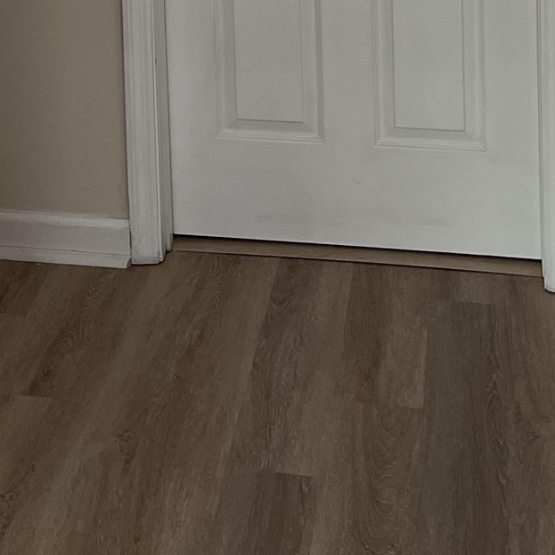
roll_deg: +2.4
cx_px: 83
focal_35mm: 85
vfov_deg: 17.5
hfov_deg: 20.1
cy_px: -362
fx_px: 1542
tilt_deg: -3.6
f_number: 1.6
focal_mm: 5.1
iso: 125
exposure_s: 1/107
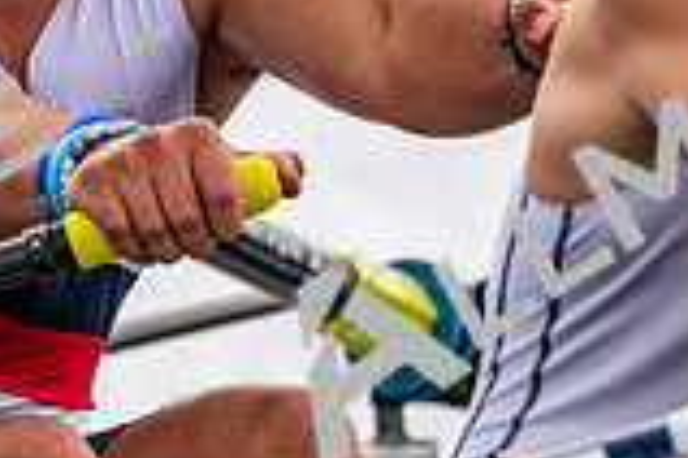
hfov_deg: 1.4
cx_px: -74
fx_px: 27881
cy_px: 63
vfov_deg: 0.9
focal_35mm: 1459
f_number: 4.5
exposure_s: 1/2500
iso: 450
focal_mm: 400
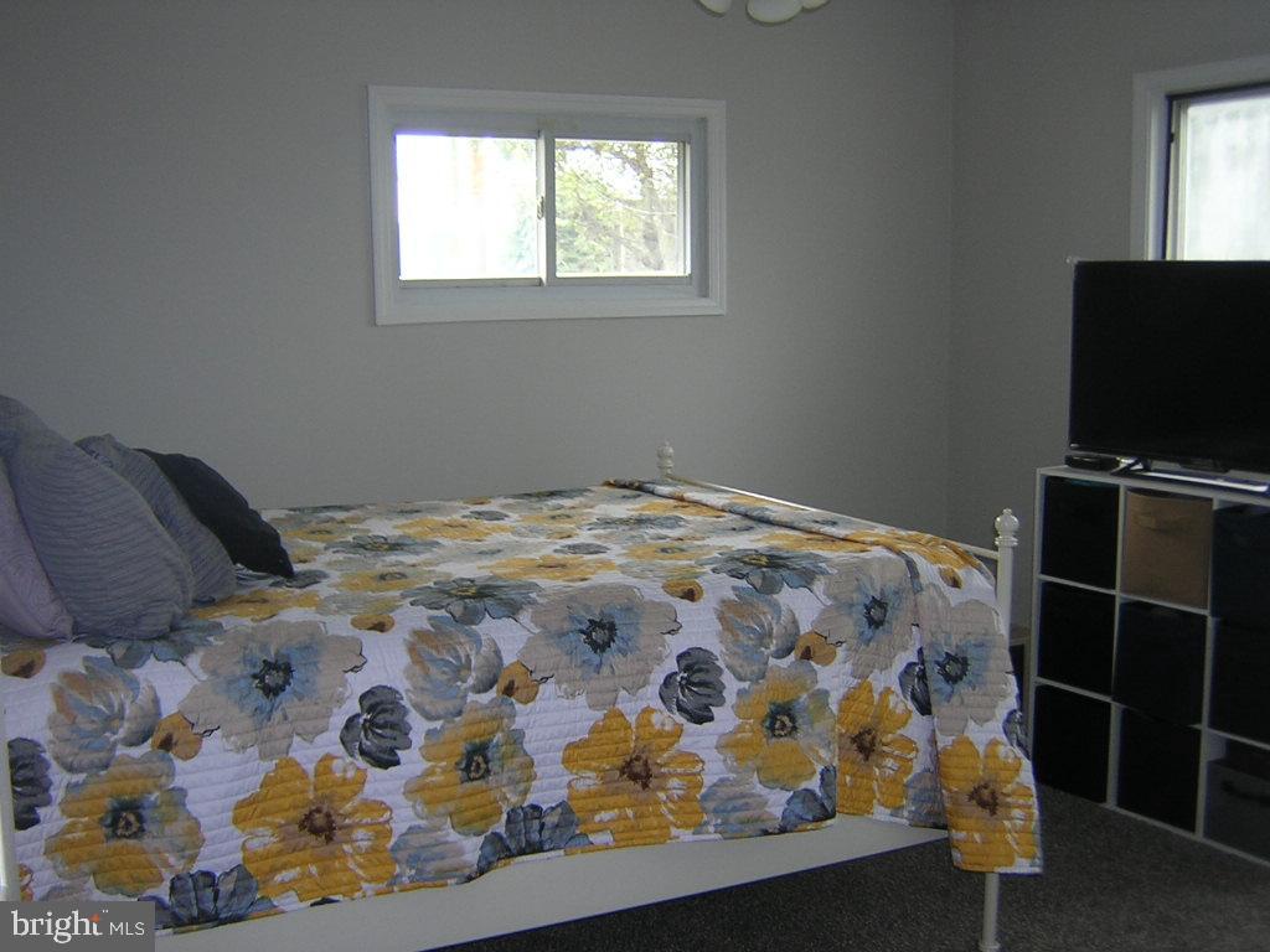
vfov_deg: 39.7
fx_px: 1321
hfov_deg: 51.4
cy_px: 476
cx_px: 635
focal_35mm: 36
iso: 100
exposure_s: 1/30
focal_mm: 4.7
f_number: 2.6
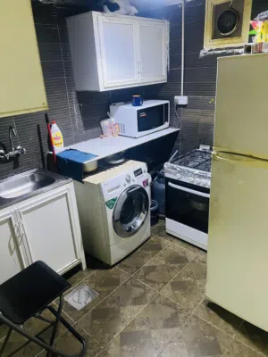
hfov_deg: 53.1
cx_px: 134
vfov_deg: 67.3
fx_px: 268
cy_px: 178
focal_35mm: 26
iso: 500
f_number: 1.5
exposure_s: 1/46
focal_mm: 5.7
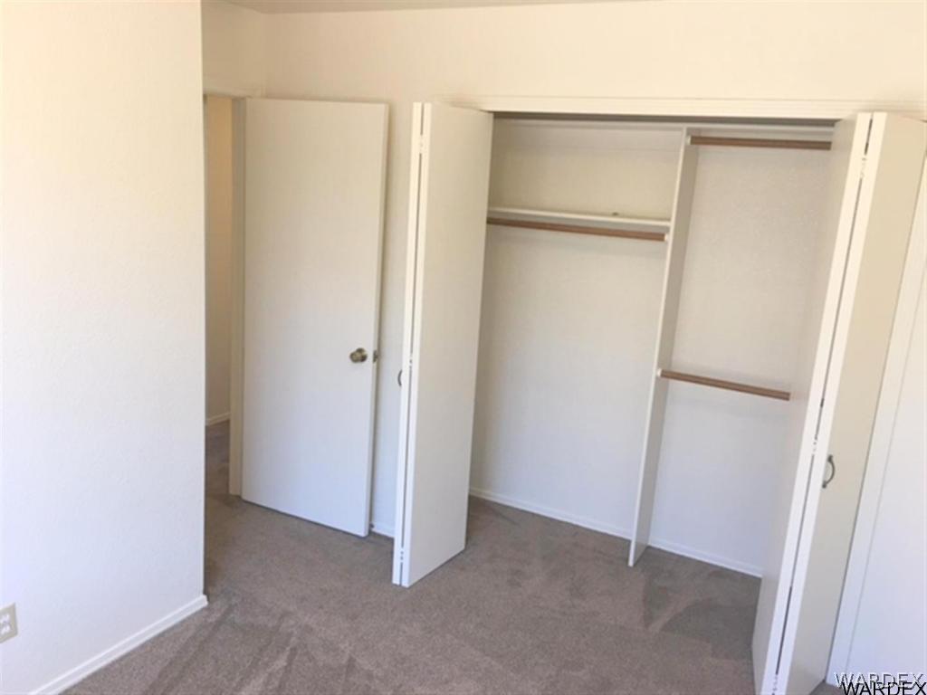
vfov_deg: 48.2
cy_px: 348
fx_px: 777
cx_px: 464
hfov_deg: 61.7
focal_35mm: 29
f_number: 2.2
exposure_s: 1/30
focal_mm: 4.15
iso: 25
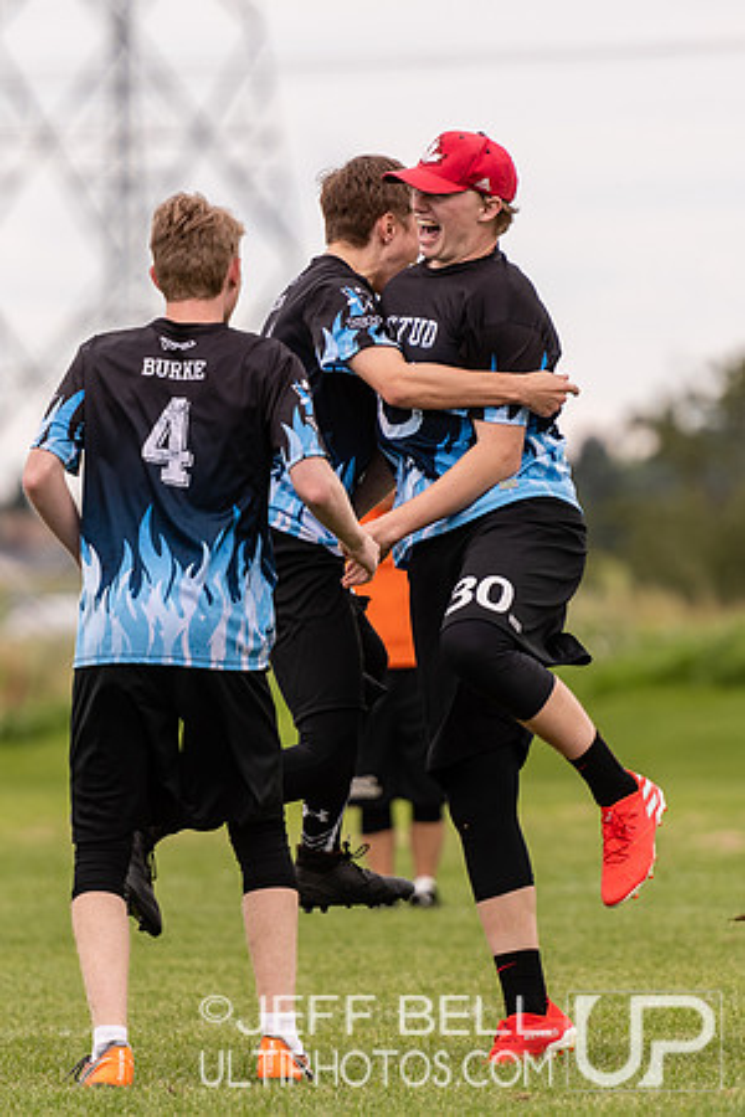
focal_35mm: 450
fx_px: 13968
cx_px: 403
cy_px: 558
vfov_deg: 4.6
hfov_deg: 3.1
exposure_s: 1/1000
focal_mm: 200
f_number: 2.8
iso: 125
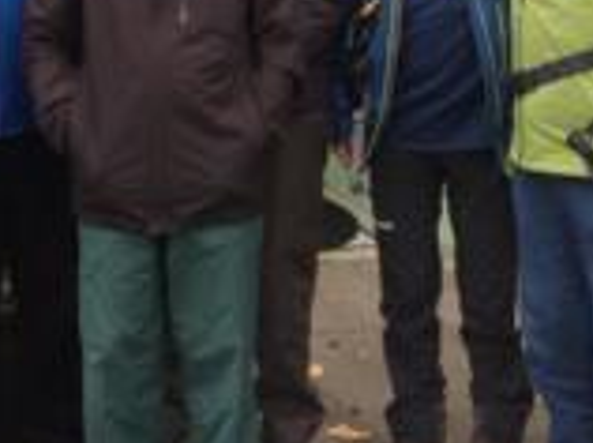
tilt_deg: -3.7
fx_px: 1574
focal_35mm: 92
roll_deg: +0.5
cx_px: 360
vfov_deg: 15.5
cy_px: -73
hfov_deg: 21.3
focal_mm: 4.15
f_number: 2.2
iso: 32
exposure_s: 1/100
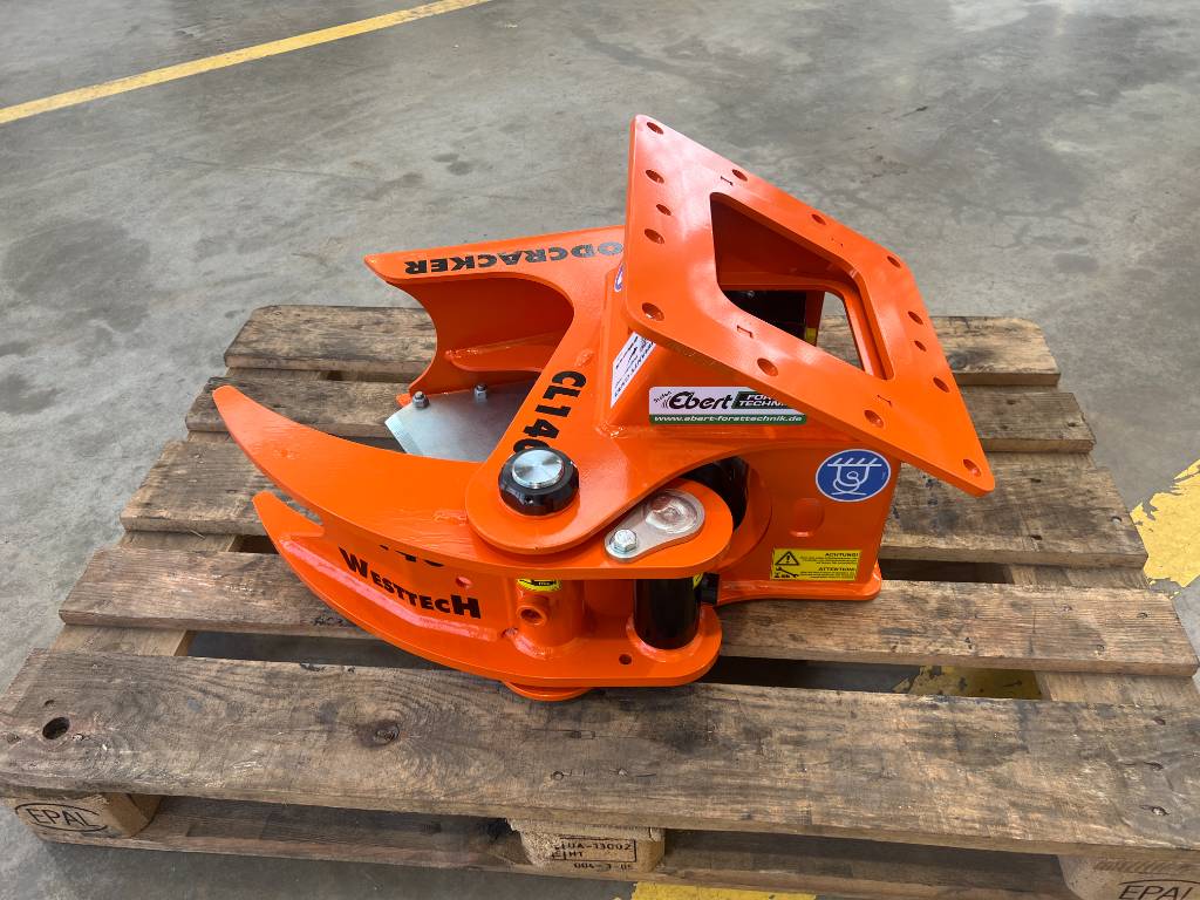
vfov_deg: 53.1
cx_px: 600
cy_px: 450
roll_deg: +3.8
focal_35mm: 26
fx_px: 901
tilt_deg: -42.2
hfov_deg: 67.3
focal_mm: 5.7
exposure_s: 1/230
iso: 40
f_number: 1.5
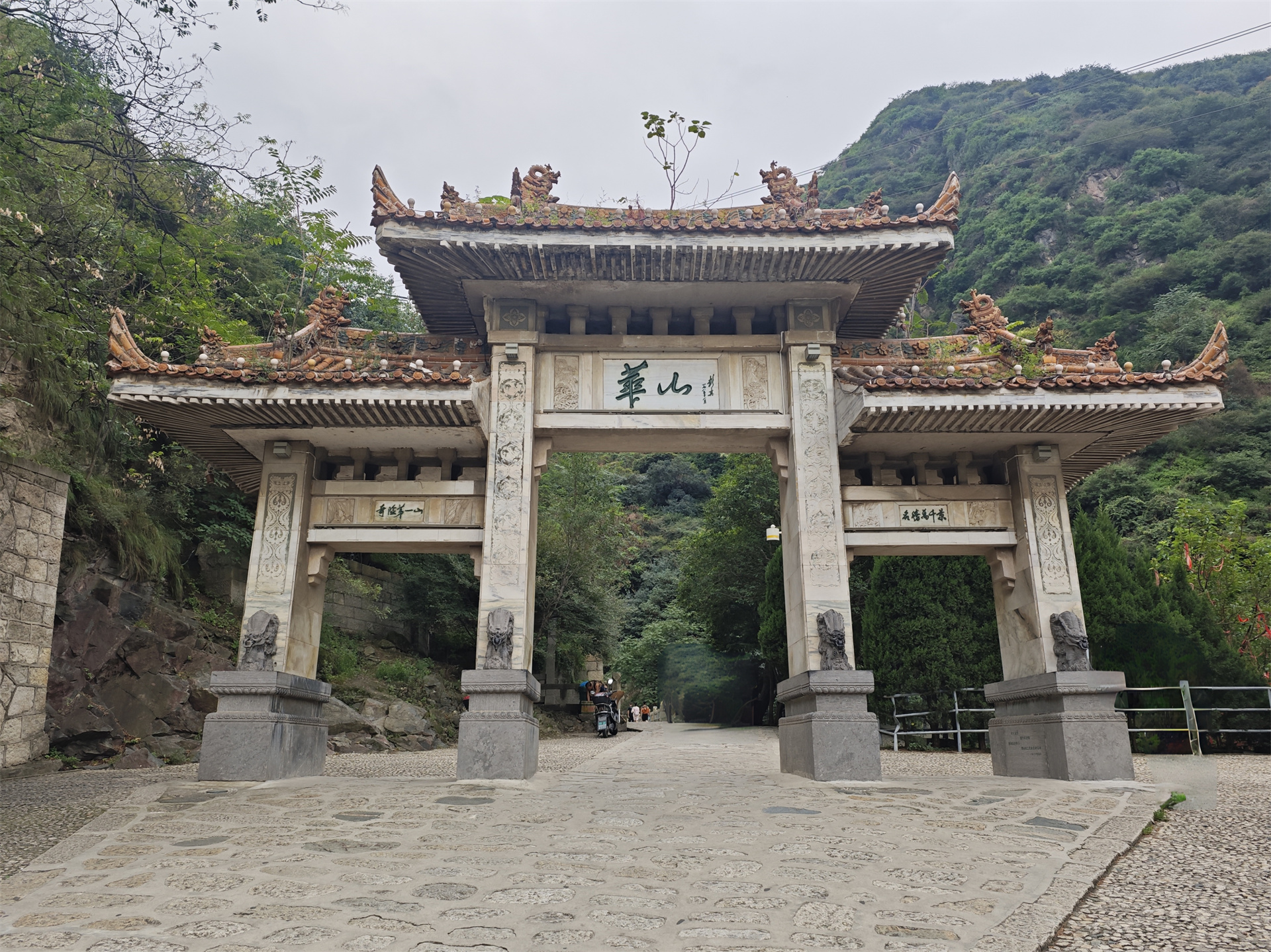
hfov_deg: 69.4
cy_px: 476
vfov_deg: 54.9
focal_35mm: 25
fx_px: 918
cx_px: 636
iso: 50
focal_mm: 6.55
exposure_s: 1/306
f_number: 1.6
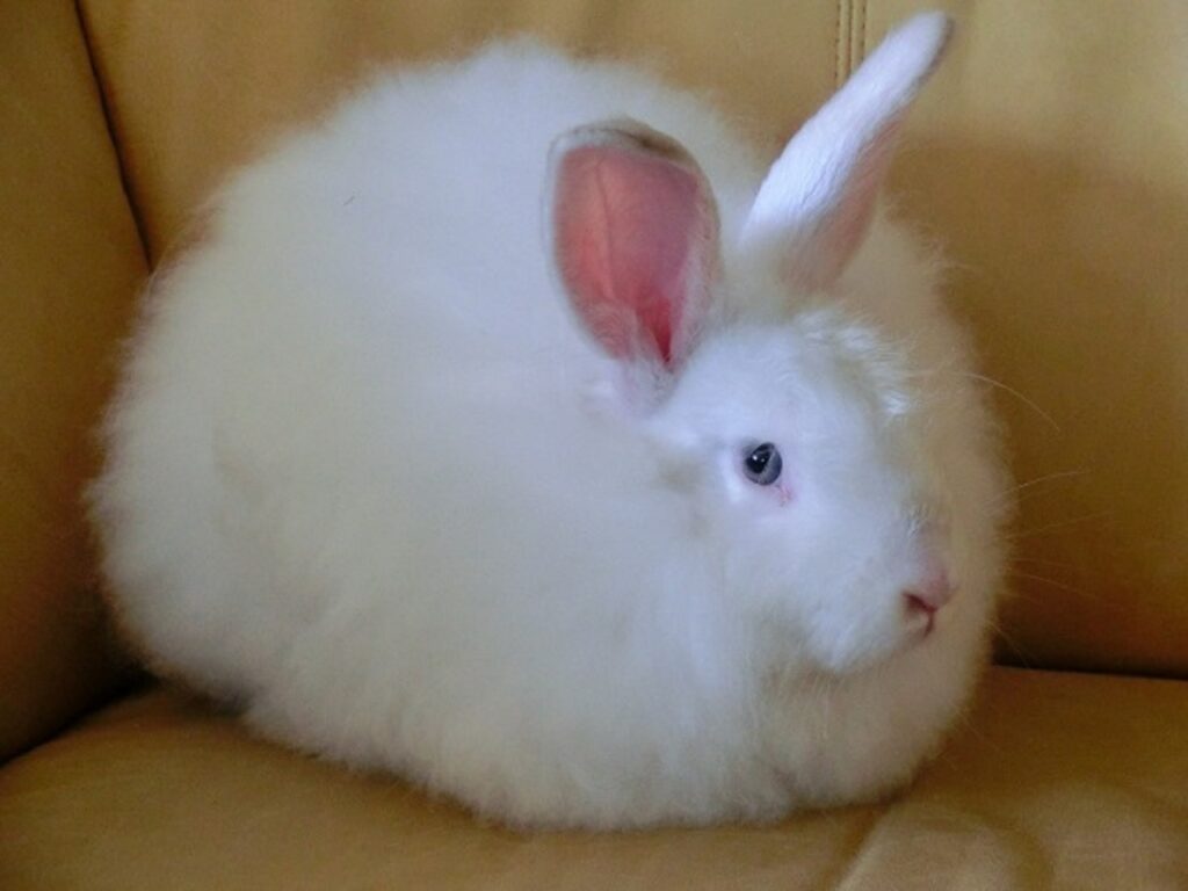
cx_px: 594
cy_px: 446
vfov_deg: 13.3
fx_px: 3809
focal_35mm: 111
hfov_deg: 17.7
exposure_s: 1/60
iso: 640
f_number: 5.5
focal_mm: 19.64
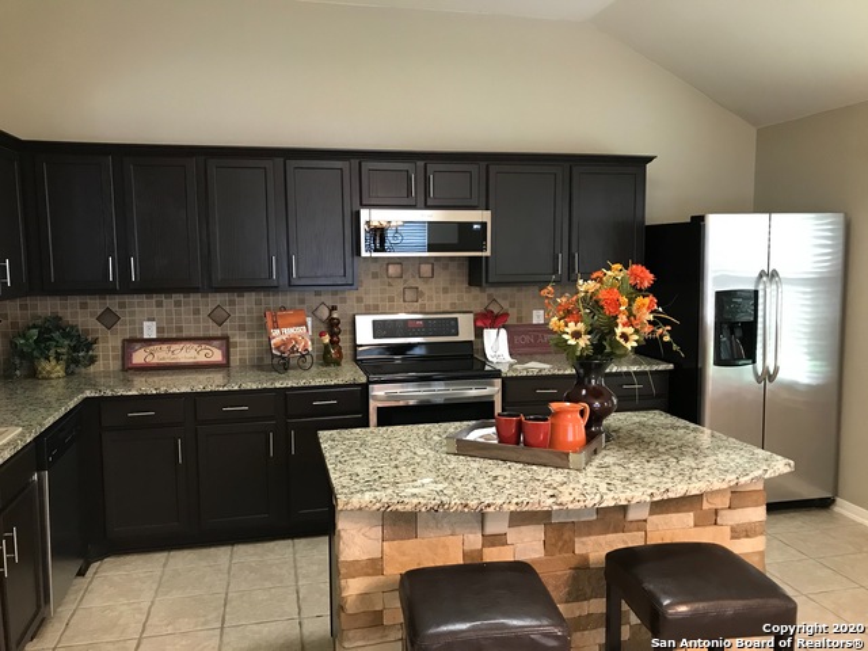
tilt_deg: -6.6
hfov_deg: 63.4
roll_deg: +0.0
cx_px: 434
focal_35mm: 28
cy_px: 326
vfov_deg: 49.7
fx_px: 702
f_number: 1.8
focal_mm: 3.99
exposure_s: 1/15
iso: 80
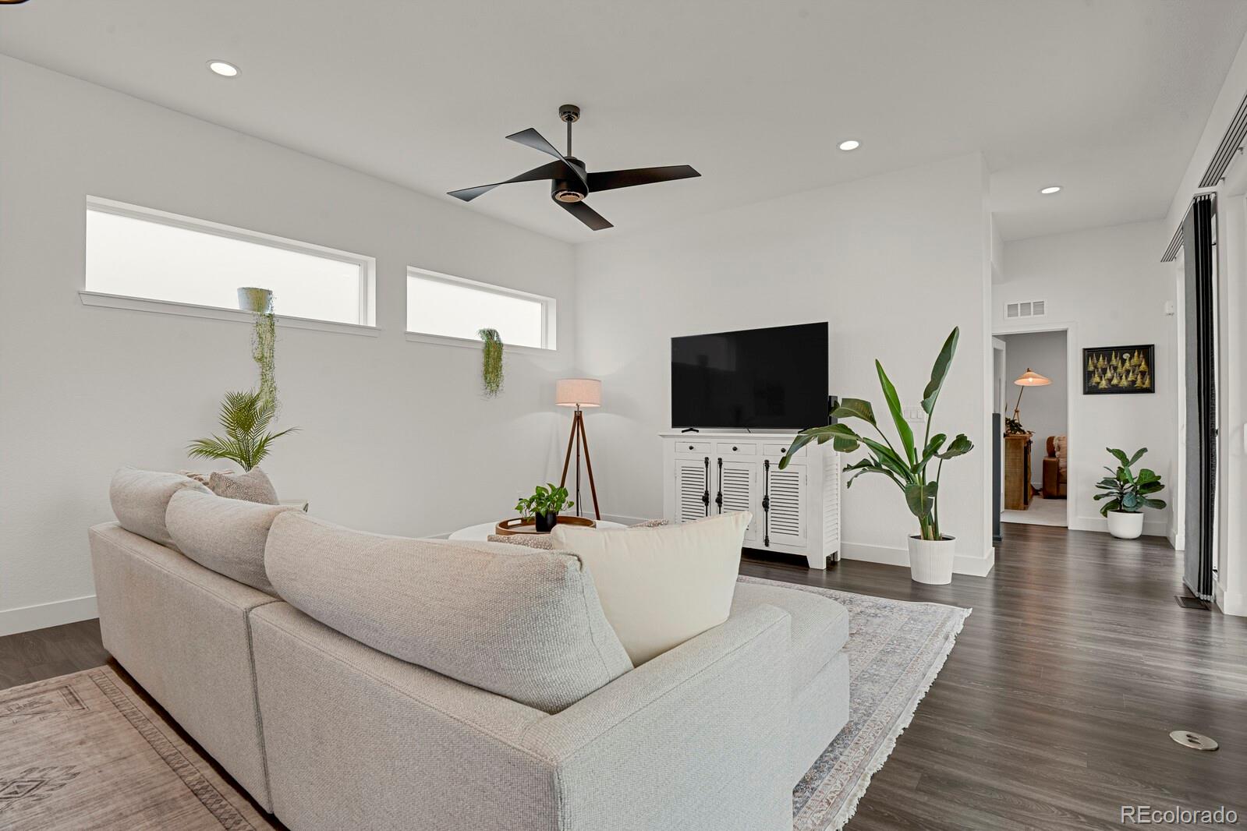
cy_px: 416
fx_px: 589
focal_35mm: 17
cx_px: 624
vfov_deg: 70.4
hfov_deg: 93.3
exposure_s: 1/1.67
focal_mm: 17
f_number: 8
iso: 250
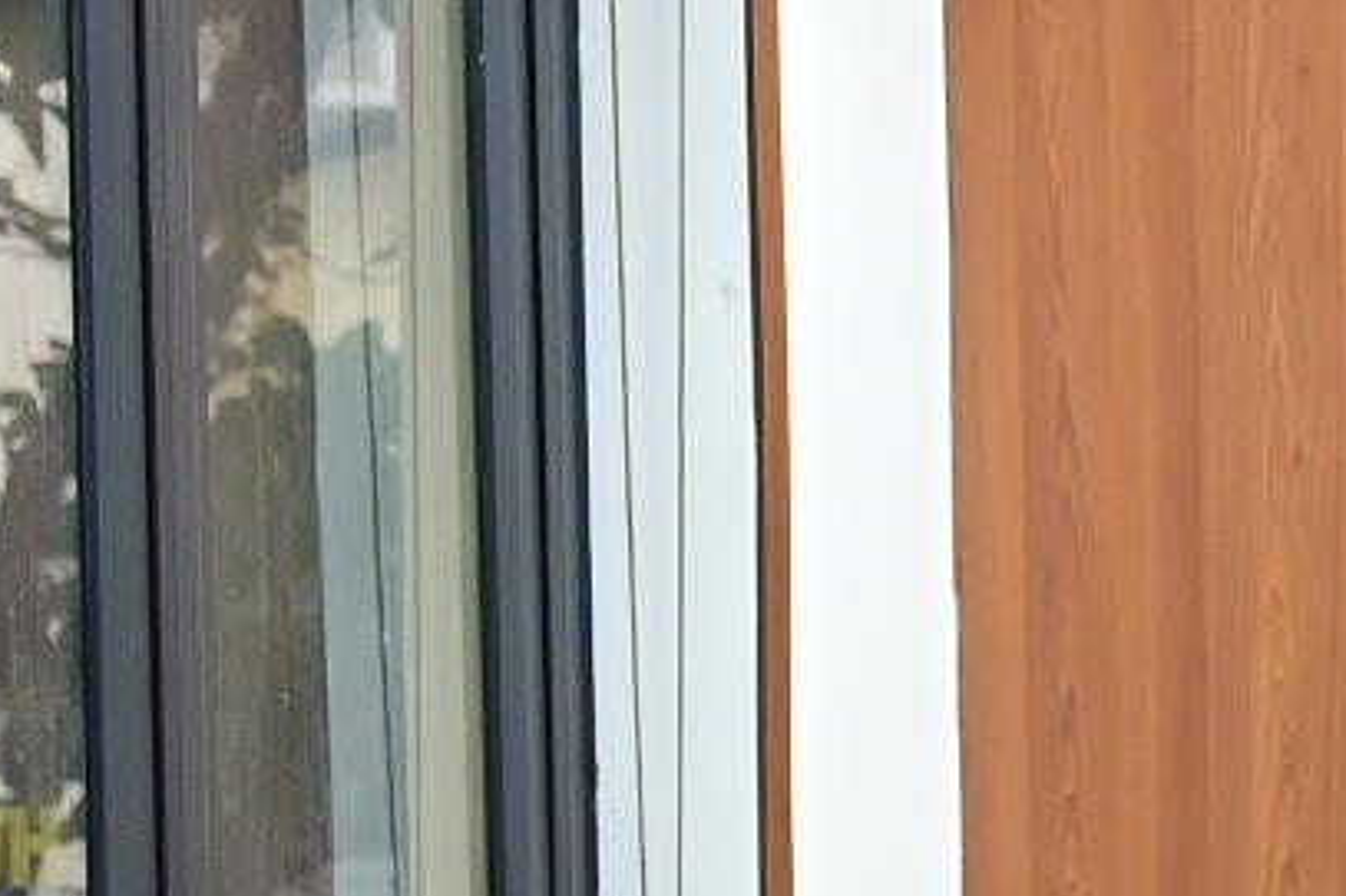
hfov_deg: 6.5
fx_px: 10838
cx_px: 4008
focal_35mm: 290
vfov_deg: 4.7
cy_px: 1399
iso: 1250
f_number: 4
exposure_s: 1/125
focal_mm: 39
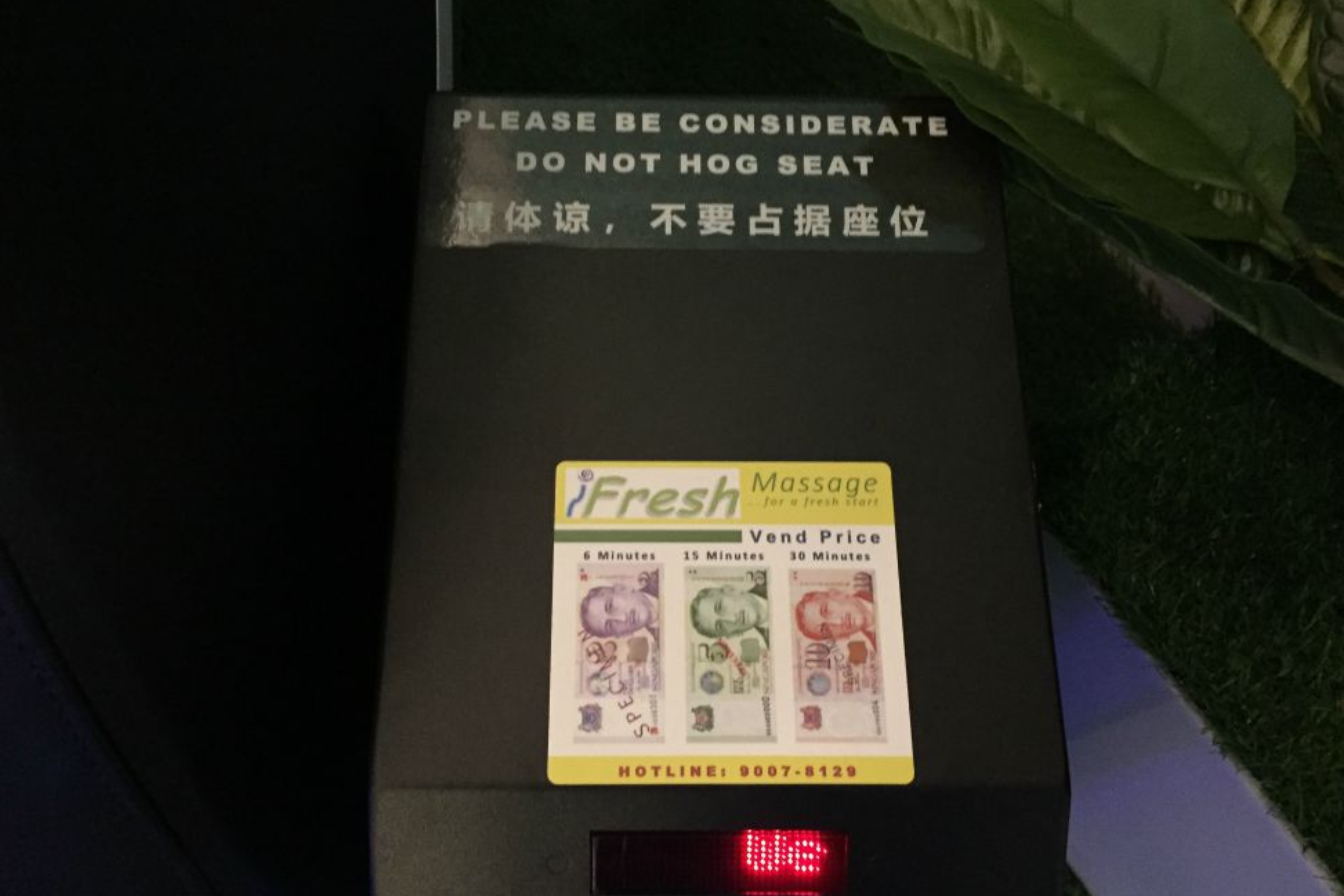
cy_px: 489
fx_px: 1157
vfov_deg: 42.3
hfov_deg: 60.3
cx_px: 671
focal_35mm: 31
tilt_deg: -70.1
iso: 320
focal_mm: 4.15
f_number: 2.2
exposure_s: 1/17
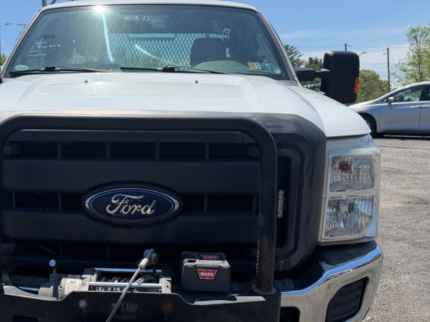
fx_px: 534
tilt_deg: -6.1
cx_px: 126
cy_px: 204
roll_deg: +4.7
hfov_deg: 42.9
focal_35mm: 43
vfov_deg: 33.4
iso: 80
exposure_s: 1/4167
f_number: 1.78
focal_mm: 6.76
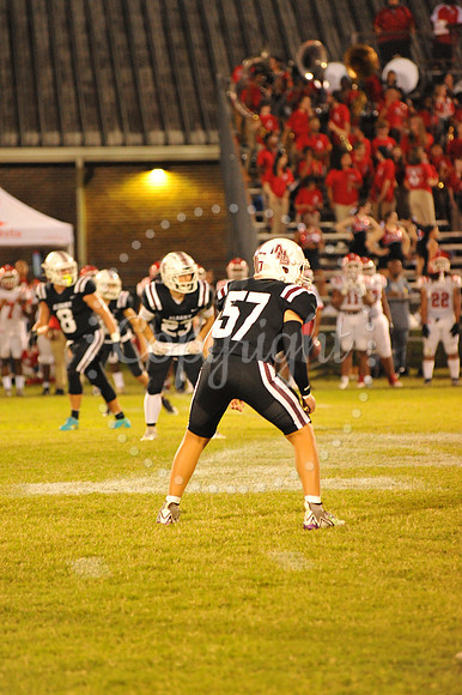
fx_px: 3854
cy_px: 348
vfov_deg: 10.3
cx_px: 231
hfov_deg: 6.9
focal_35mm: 200
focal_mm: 200
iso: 5000
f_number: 5
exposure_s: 1/160
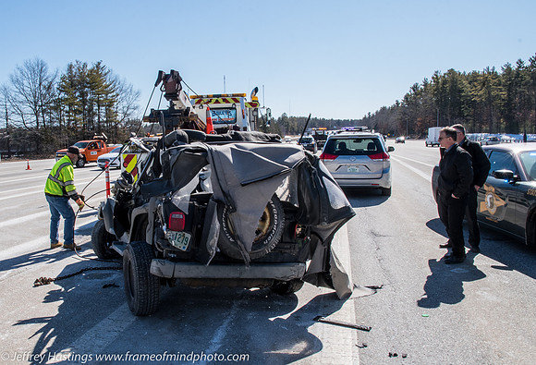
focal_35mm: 31
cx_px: 211
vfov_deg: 42.6
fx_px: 469
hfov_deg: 59.0
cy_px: 189
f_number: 20
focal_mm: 16
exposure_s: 1/125
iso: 400
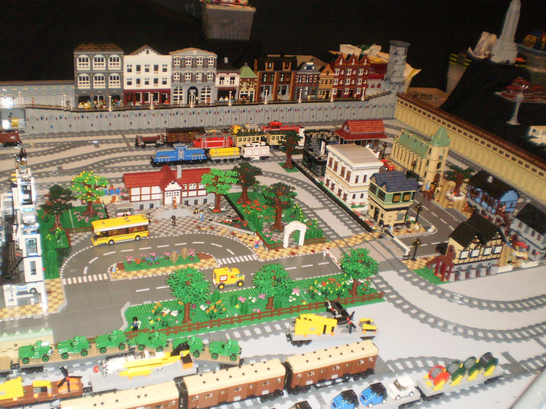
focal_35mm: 36
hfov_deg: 51.4
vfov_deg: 39.7
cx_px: 273
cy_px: 204
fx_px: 568
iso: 320
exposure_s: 1/30
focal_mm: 6.3
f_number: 3.1
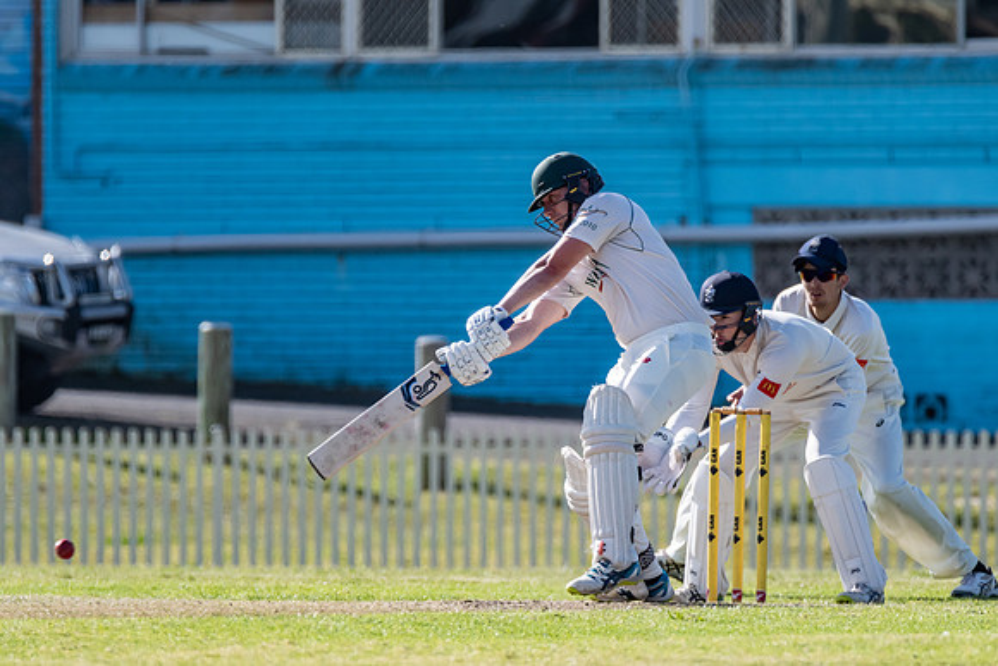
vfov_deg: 1.6
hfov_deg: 2.5
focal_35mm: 836
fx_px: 23174
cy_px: 333
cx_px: 499
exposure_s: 1/2500
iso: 800
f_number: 7.1
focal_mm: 550
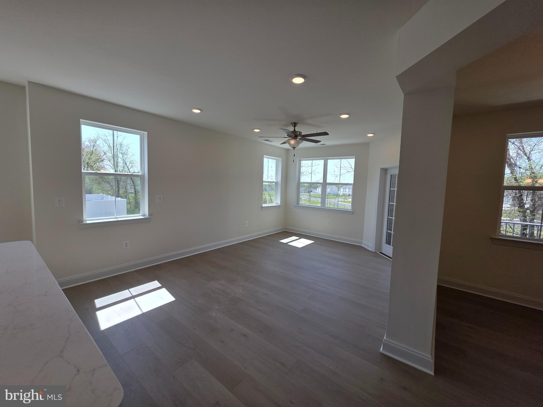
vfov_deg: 89.9
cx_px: 272
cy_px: 204
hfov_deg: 106.2
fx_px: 204
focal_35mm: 13
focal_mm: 2.2
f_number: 1.9
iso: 40
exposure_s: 1/494
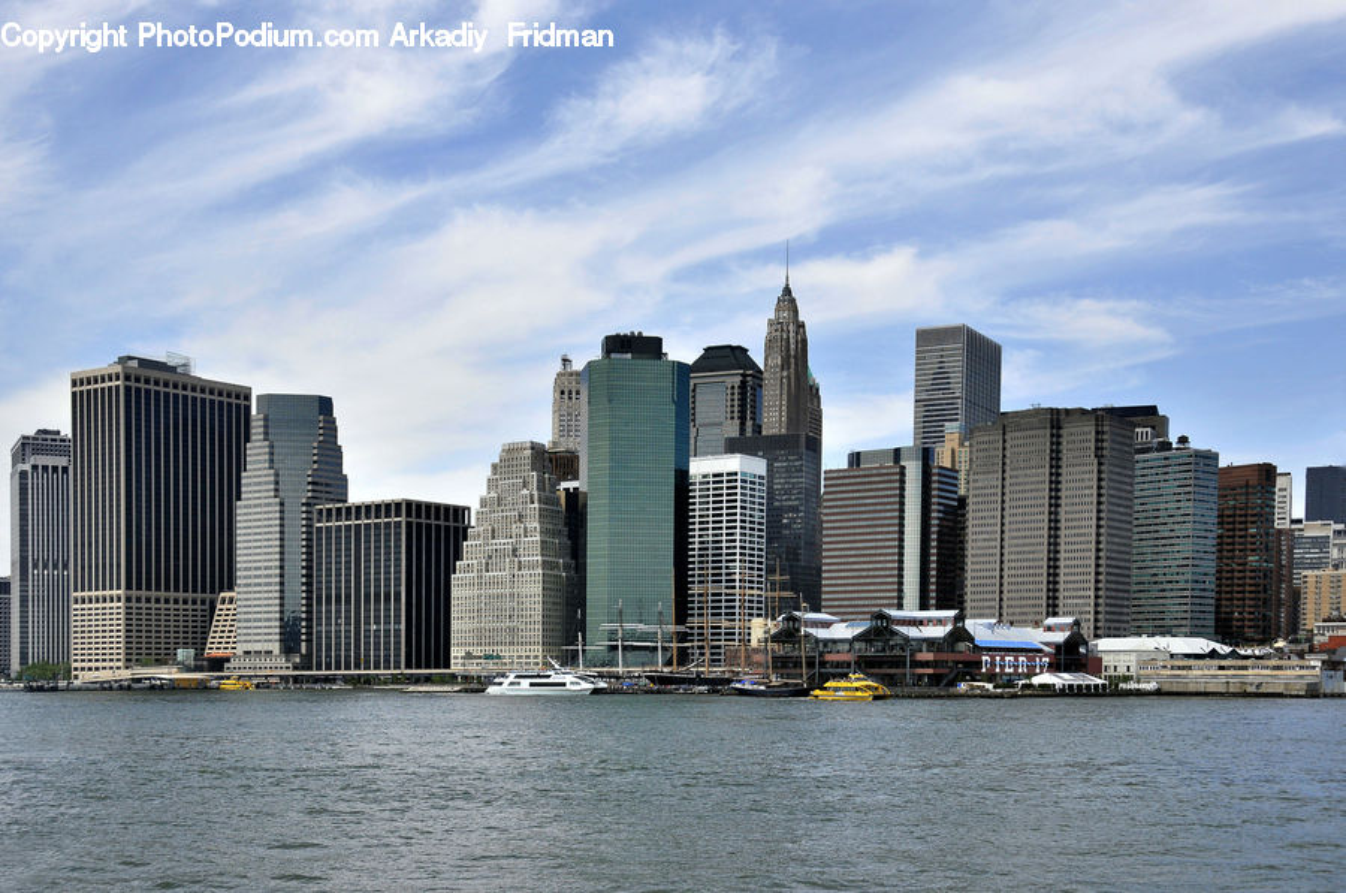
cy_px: 446
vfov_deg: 30.7
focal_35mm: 44
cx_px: 673
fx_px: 1624
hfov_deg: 45.0
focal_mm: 29
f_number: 8
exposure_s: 1/800
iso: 200
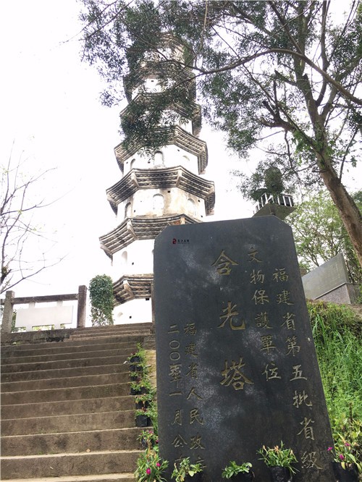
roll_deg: +2.7
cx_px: 181
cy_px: 241
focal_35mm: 29
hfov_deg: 48.3
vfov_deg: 61.6
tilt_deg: +26.4
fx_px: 404
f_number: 2.2
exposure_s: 1/187
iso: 25
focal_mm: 4.15
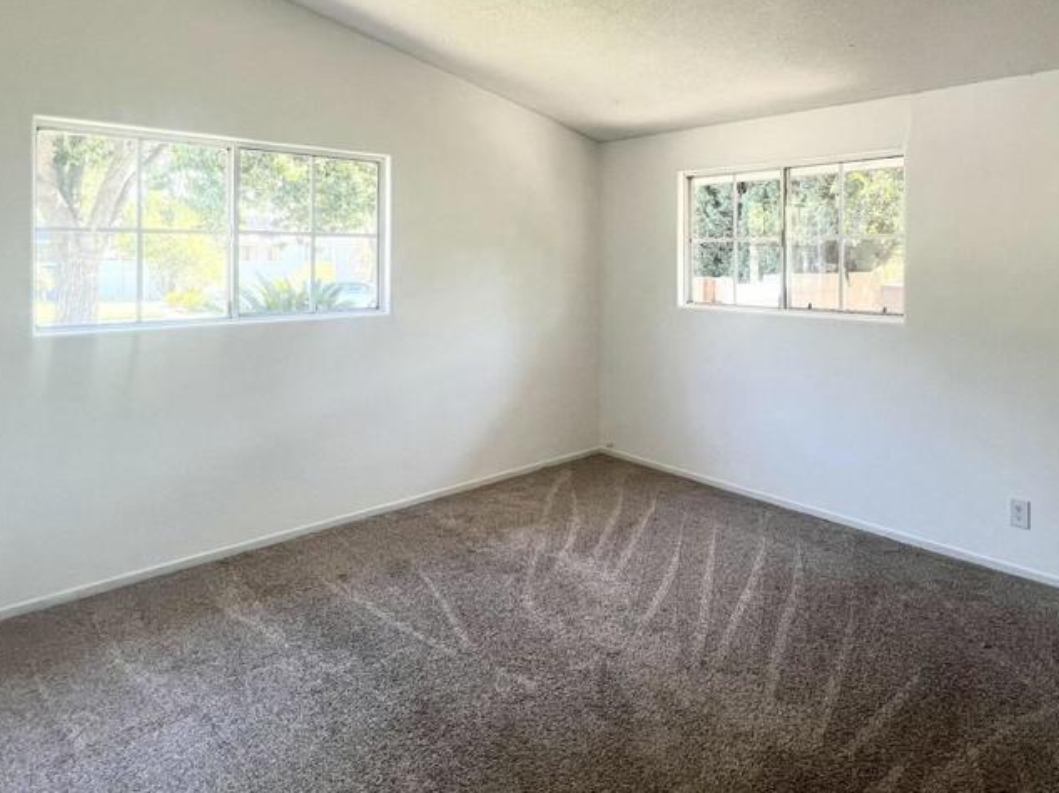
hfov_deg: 78.0
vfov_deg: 61.8
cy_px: 260
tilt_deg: -0.6
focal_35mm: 21
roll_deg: -0.4
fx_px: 642
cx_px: 643
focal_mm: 1.57
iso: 100
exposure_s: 1/99
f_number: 1.8
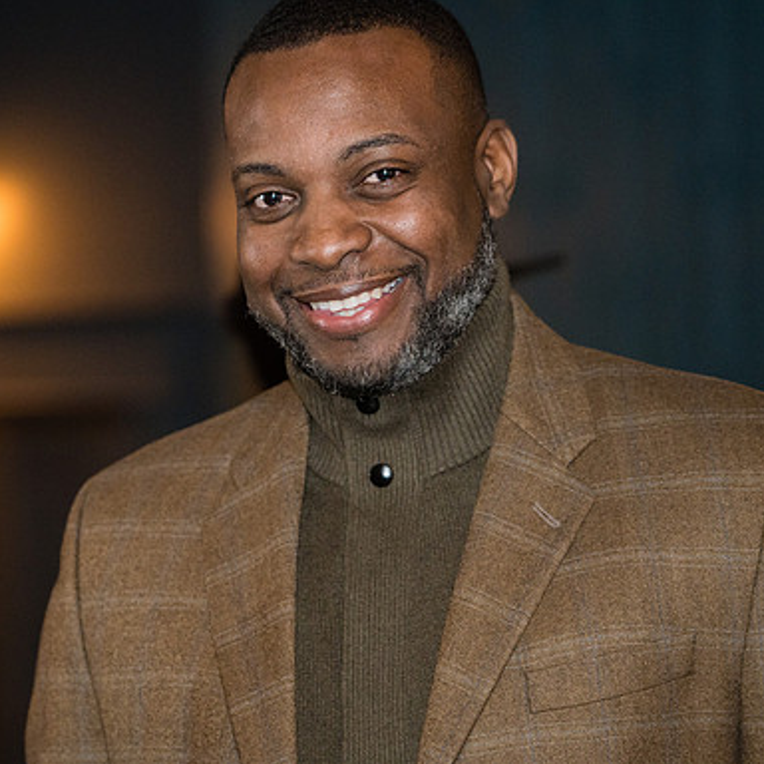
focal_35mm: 238
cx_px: 286
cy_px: 413
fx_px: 5943
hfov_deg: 7.4
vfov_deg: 7.4
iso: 3200
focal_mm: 172
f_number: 4
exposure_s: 1/125
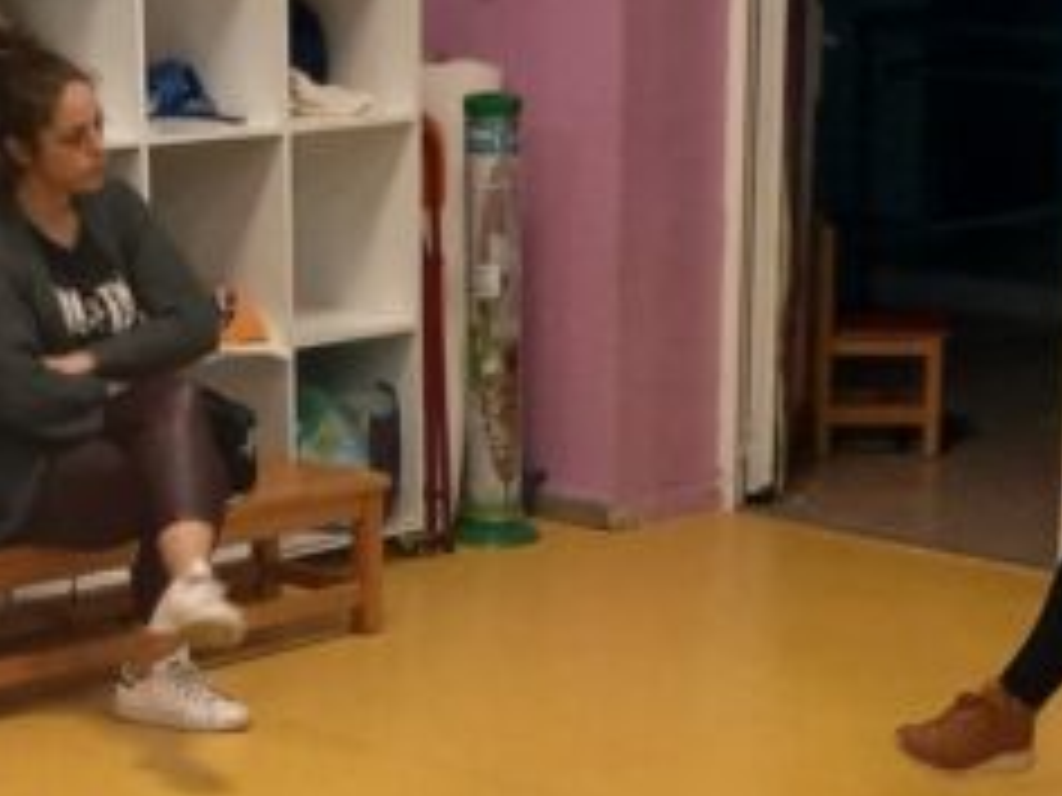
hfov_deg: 16.8
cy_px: 841
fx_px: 3589
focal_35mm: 117
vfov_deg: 12.5
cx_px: 608
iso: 200
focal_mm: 4
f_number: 1.8
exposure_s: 1/50
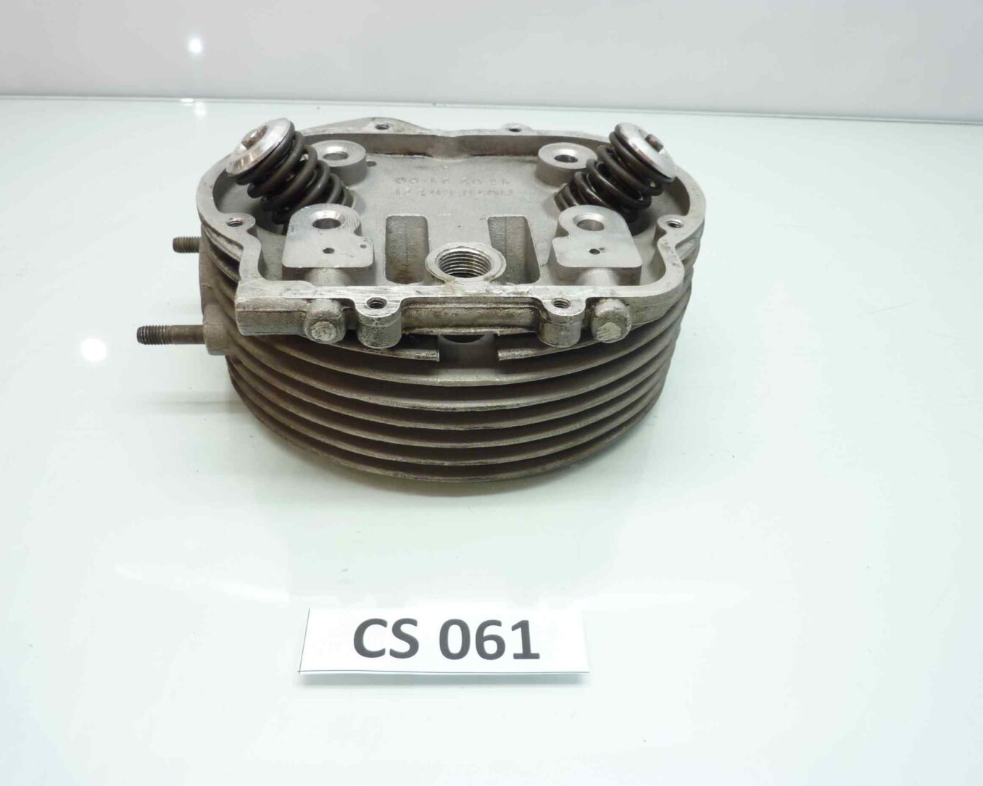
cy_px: 390
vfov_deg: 53.2
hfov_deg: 64.1
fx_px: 786
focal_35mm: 27
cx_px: 489
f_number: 3.3
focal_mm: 4.1
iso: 80
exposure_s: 1/10
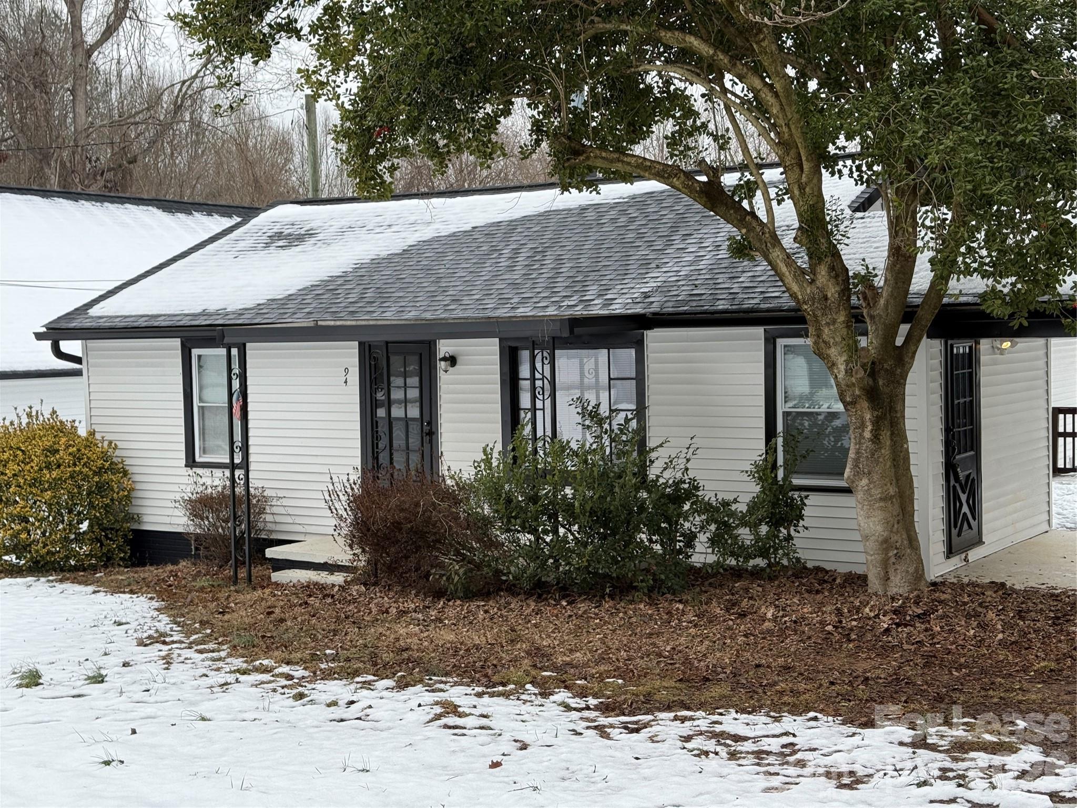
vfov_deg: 30.3
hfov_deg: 39.7
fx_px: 1493
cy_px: 404
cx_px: 538
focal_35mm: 48
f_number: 1.78
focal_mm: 6.76
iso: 64
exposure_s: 1/928
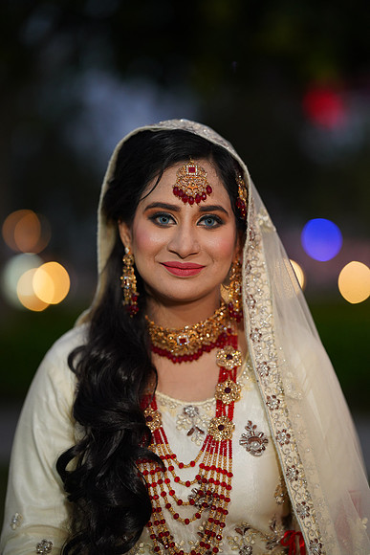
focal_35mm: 85
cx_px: 185
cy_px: 278
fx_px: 1310
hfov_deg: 16.1
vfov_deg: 23.9
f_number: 1.4
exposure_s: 1/200
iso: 1000
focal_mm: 85
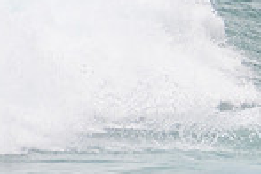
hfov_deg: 1.0
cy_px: 88
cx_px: 390
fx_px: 15695
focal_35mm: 2165
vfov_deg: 0.6
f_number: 5.6
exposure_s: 1/2000
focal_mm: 400
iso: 160
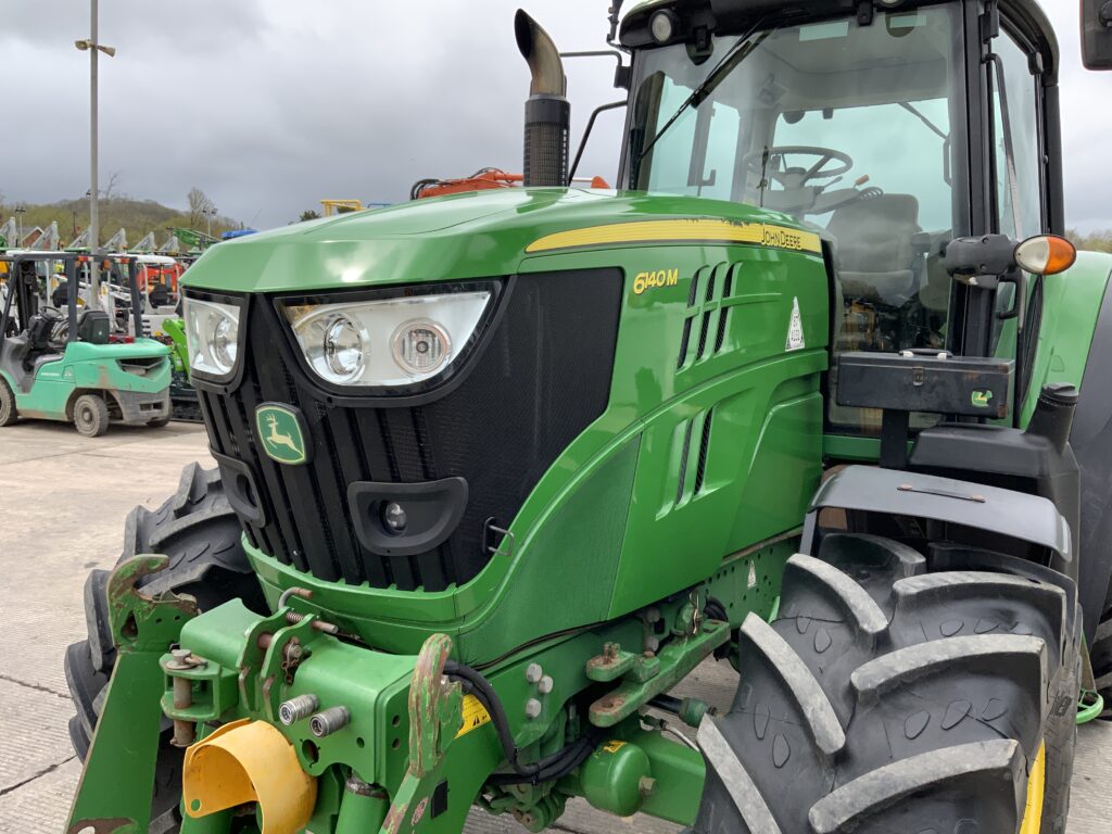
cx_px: 556
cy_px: 417
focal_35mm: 29
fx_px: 932
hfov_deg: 61.7
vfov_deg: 48.2
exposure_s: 1/804
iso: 16
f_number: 1.8
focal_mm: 3
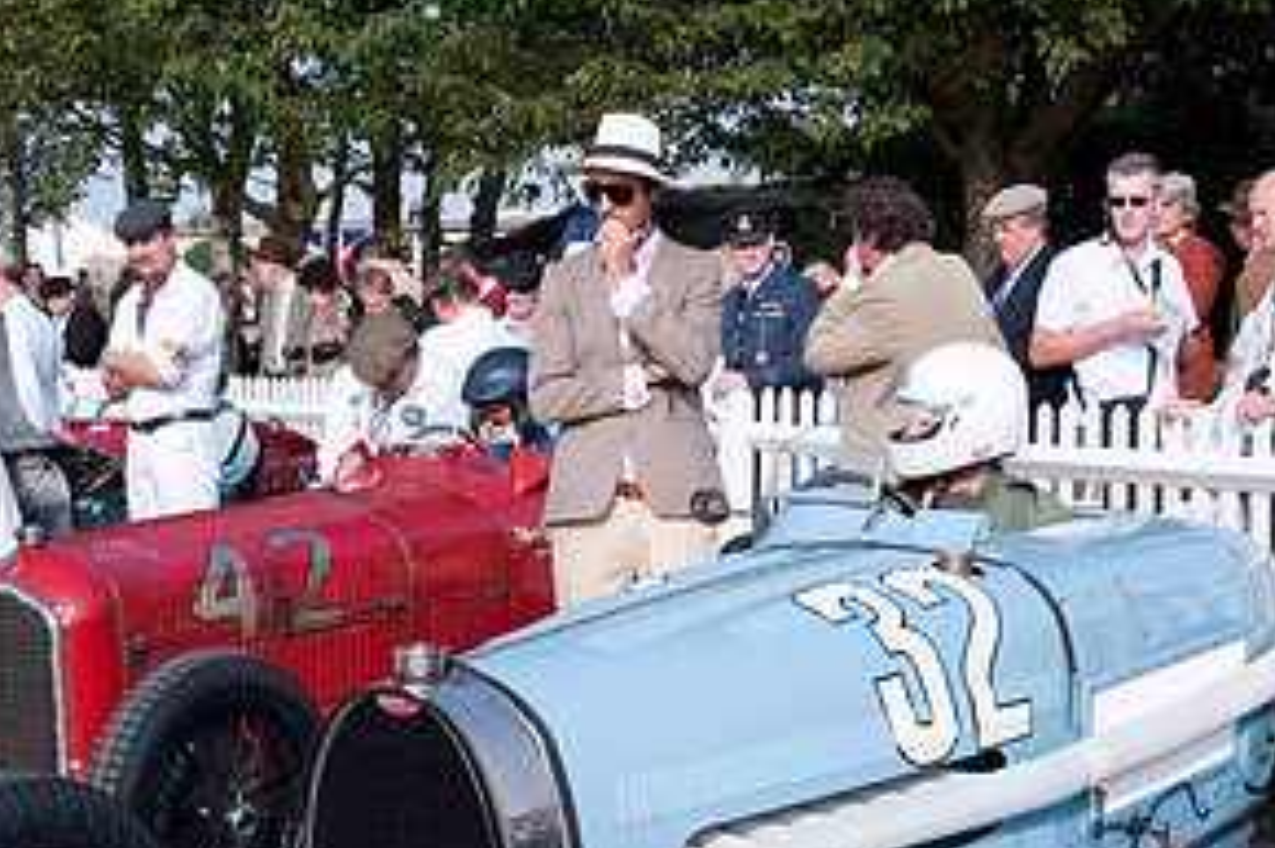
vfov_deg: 19.7
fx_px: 2407
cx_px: 659
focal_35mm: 68
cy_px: 743
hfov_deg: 29.7
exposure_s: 1/2000
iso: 500
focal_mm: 34
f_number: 9
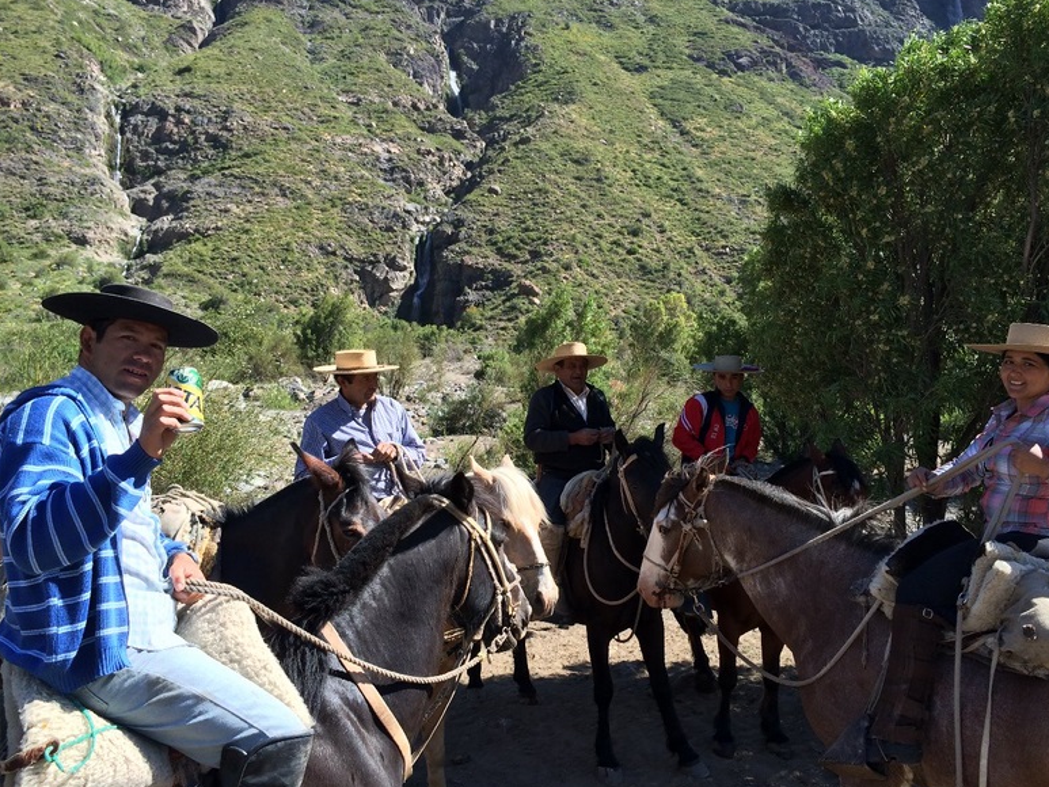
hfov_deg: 59.9
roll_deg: -1.7
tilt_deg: -2.2
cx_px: 541
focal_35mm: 30
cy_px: 387
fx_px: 909
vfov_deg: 46.8
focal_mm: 4.15
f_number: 2.2
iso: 32
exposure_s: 1/820
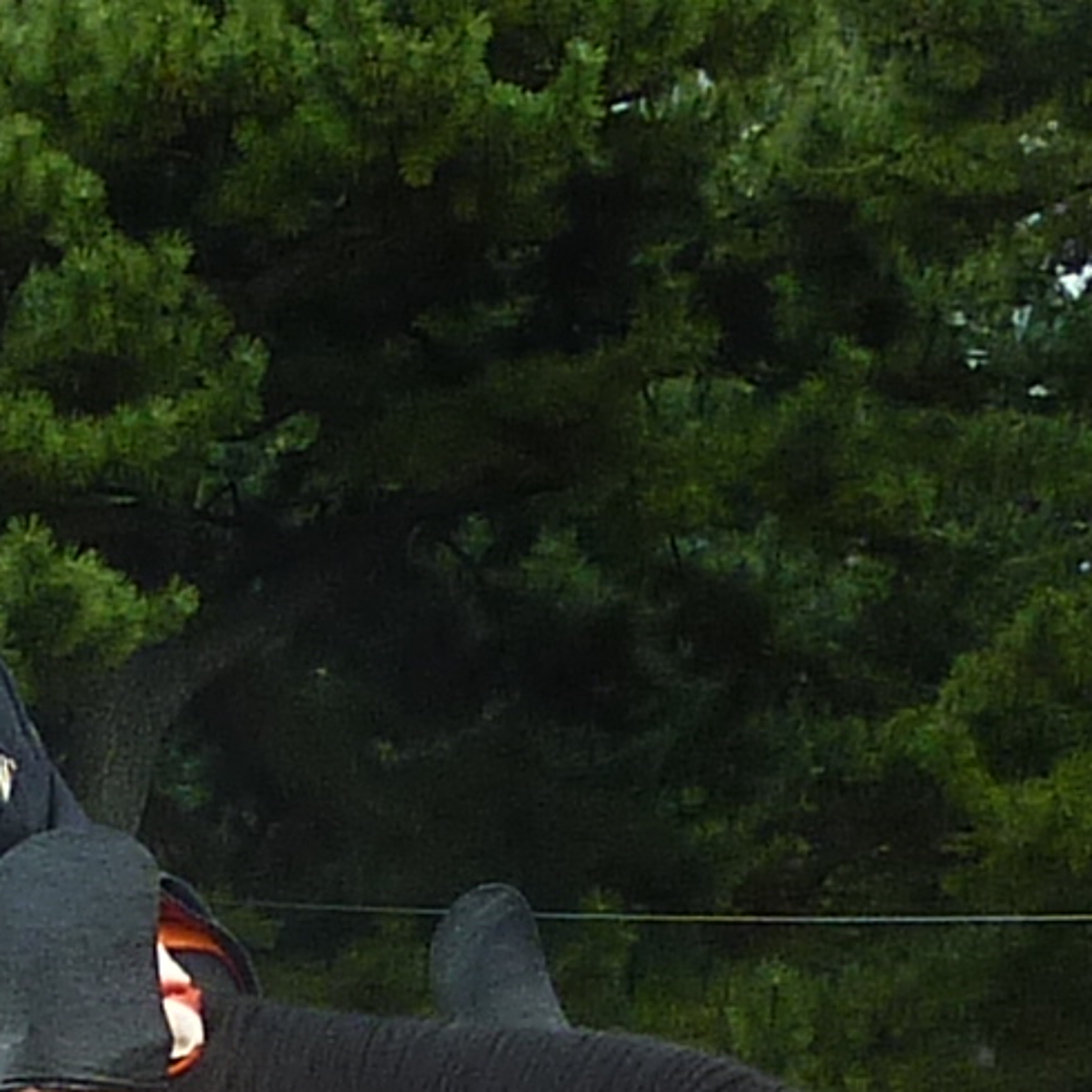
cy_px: 1263
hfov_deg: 9.2
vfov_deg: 9.2
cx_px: -227
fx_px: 6710
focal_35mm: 188
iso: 80
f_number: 4
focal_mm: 4.7
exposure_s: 1/400
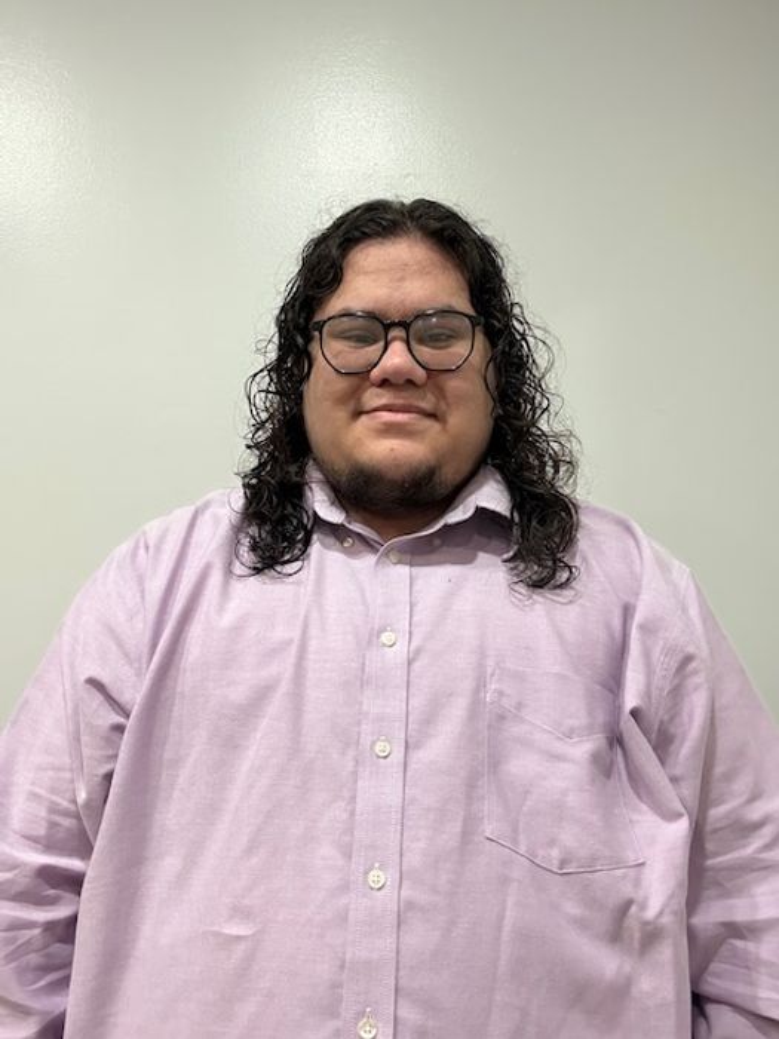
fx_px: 900
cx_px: 390
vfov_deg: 60.0
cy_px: 520
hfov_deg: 46.8
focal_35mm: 30
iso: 250
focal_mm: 2.69
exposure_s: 1/40
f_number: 1.9
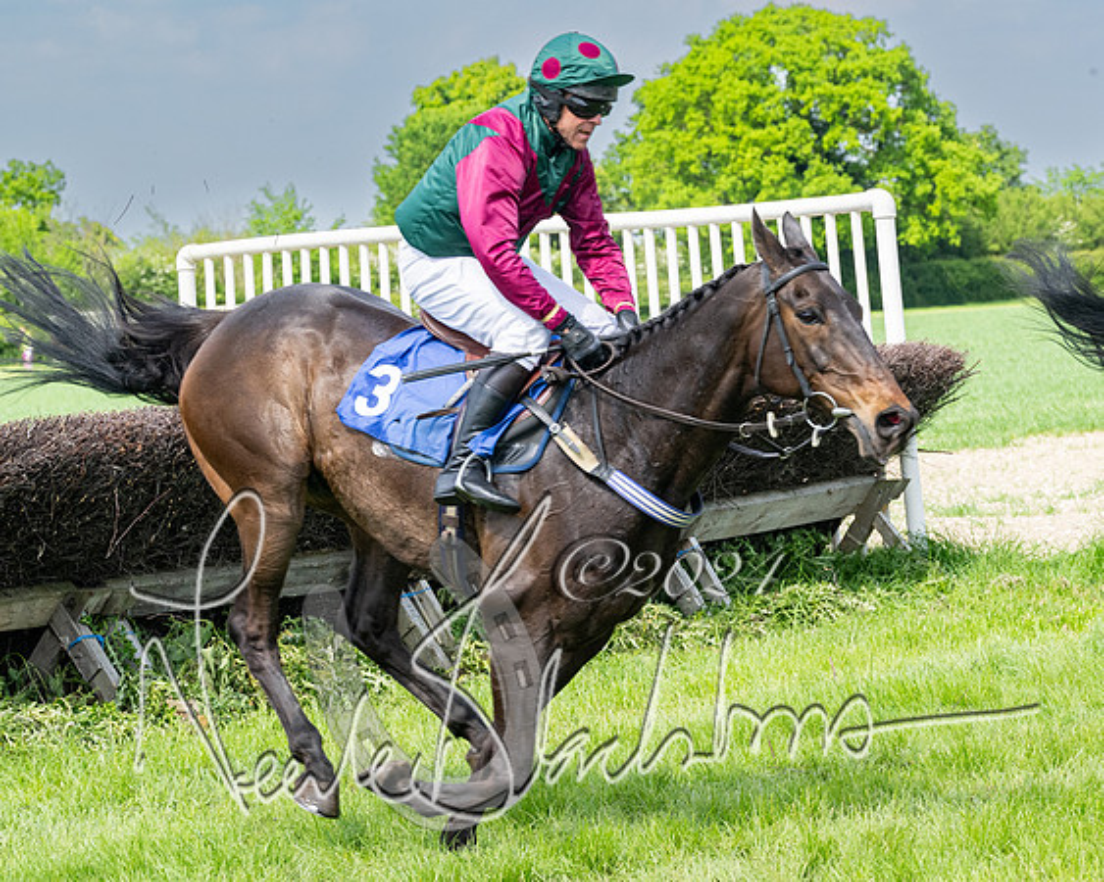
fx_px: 4295
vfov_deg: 11.7
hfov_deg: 14.6
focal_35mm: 131
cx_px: 735
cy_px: 444
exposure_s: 1/1250
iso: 400
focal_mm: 70
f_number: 5
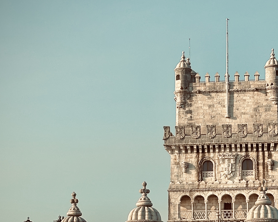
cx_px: 225
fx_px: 864
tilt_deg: +9.3
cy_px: 195
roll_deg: -0.3
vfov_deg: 14.5
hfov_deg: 18.1
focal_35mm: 105
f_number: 1.78
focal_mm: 6.86
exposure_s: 1/3367
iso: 64
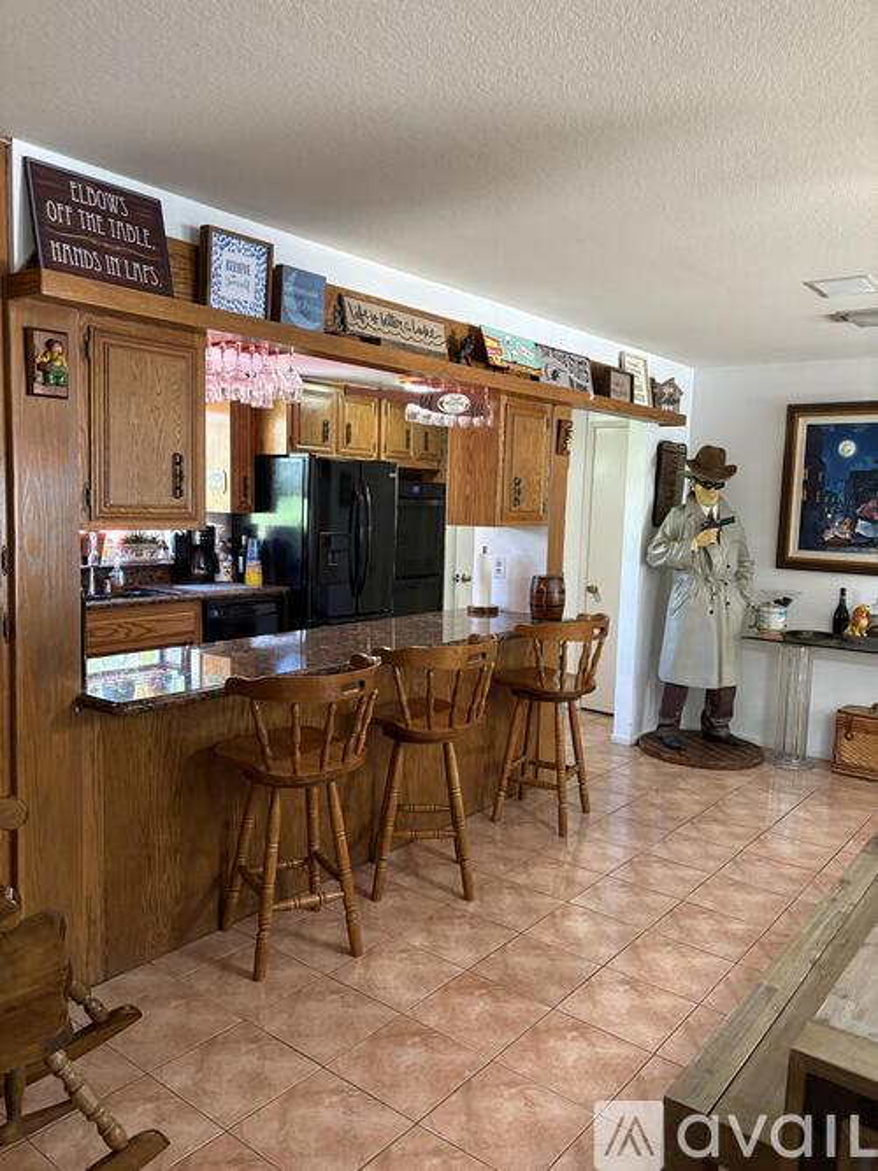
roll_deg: -1.3
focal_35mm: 26
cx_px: 439
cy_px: 586
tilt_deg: -5.8
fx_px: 880
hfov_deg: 53.0
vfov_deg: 67.3
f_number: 1.6
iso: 320
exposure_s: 1/60
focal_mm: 5.96
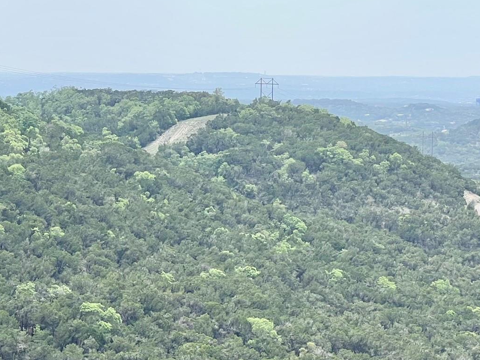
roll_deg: -0.5
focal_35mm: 154
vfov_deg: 9.6
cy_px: 204
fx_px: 2135
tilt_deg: -3.1
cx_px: 254
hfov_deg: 12.8
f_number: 2.8
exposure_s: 1/995
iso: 32
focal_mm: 9
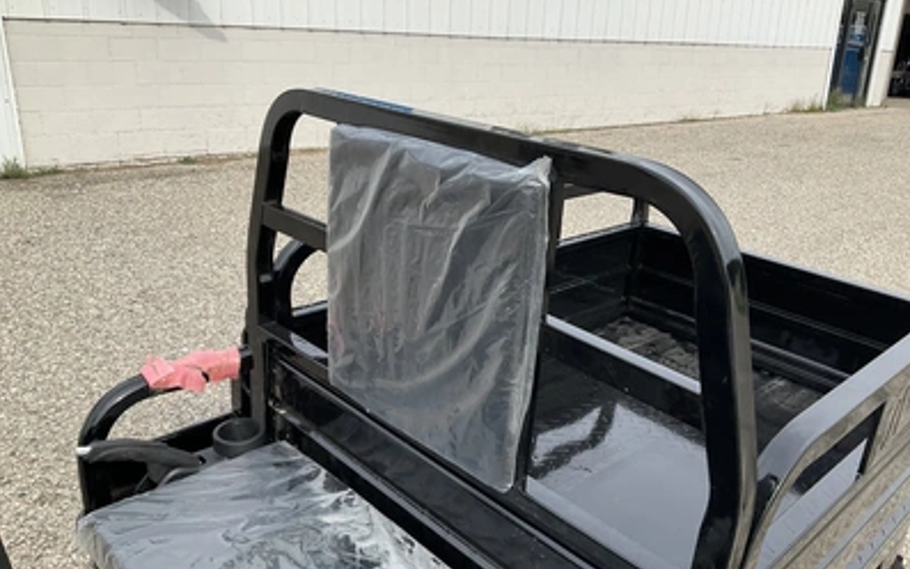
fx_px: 769
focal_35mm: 31
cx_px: 454
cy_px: 303
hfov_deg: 61.2
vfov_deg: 40.6
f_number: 1.8
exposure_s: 1/997
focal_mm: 3
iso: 25
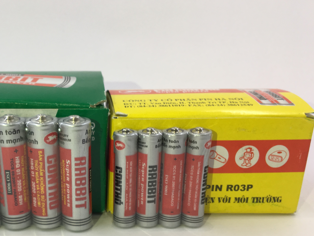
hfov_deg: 38.3
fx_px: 435
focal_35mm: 48
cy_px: 172
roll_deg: +0.0
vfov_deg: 29.9
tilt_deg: -22.0
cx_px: 65
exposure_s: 1/50
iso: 25
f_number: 2.2
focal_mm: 4.15
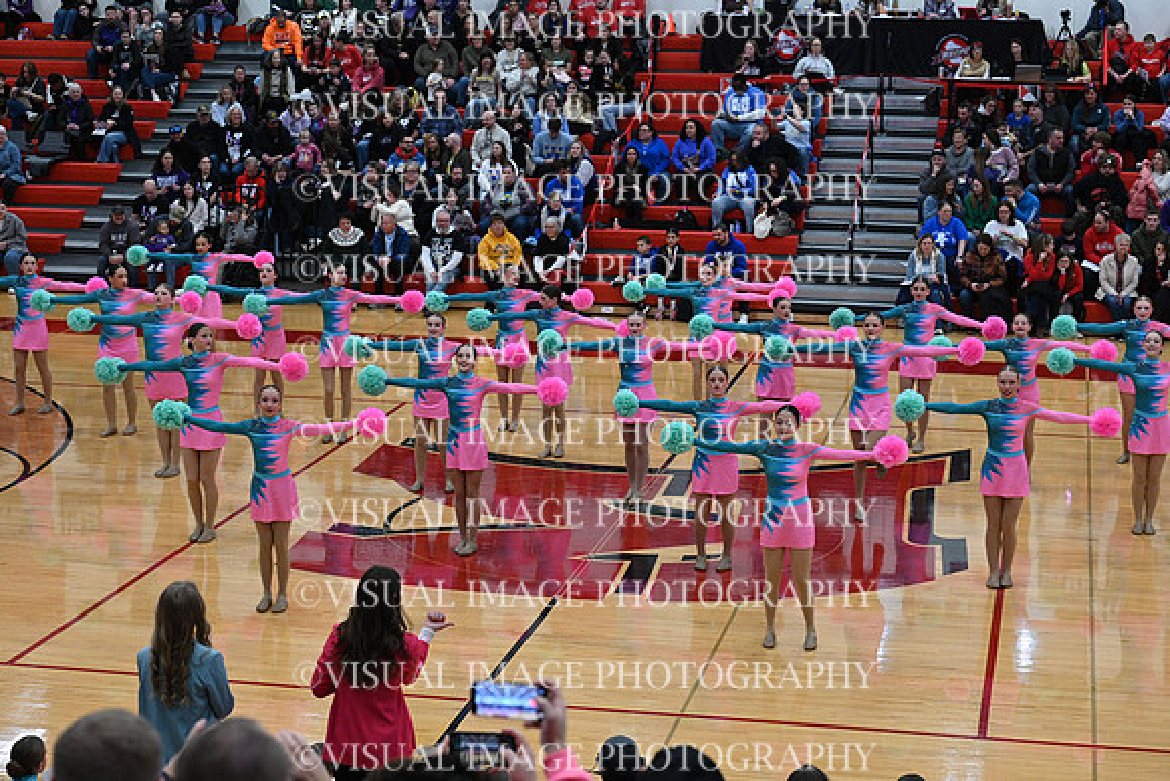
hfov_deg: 28.8
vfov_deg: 19.5
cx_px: 585
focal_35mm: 70
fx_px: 2275
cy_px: 390
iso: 4000
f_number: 4
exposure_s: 1/400
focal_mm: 70
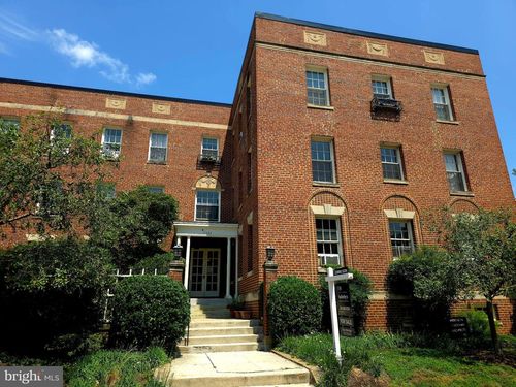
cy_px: 194
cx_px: 258
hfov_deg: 73.9
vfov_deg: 58.9
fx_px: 343
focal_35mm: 23
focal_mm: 6.3
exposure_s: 1/312
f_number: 1.7
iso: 12
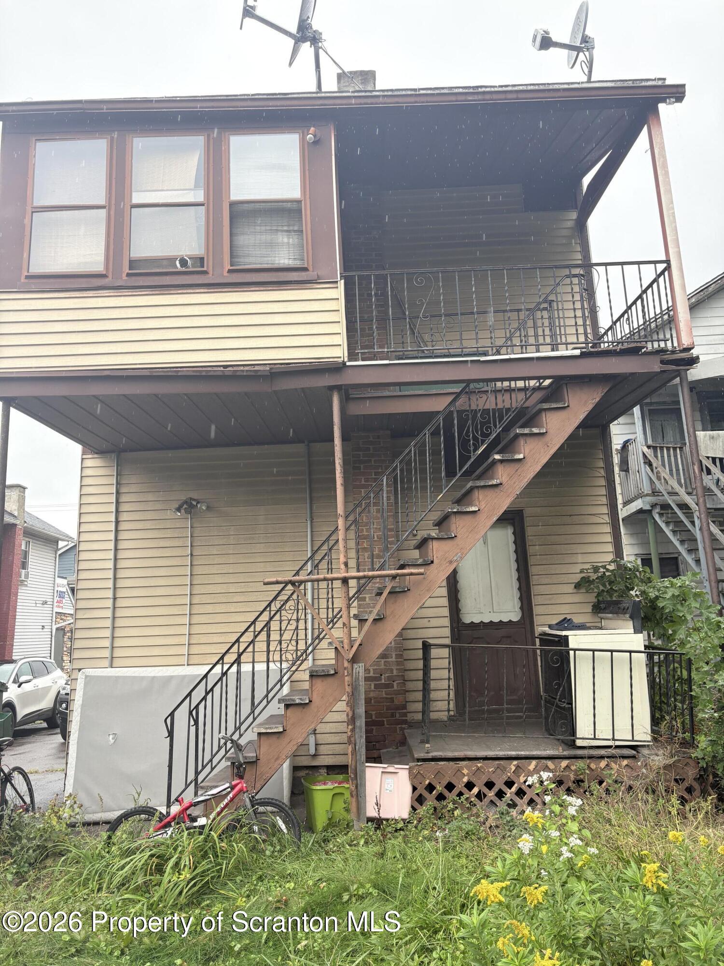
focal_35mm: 26
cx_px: 362
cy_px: 483
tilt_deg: +13.8
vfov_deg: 67.3
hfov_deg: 53.1
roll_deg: +2.7
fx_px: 725
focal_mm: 5.96
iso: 64
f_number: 1.6
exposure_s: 1/430
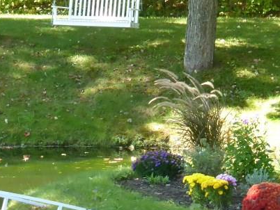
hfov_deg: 9.7
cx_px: 325
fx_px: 1627
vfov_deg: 7.4
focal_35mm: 201
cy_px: 200
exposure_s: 1/60
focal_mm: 14.2
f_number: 5.1
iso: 250
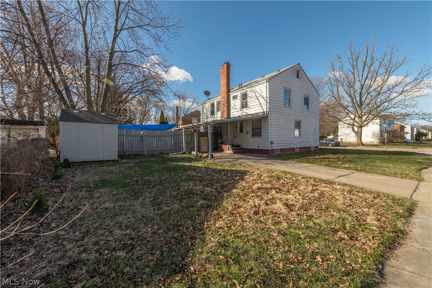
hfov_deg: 104.3
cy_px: 144
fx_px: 168
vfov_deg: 81.1
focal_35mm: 14
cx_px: 216
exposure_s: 1/500
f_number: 9
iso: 200
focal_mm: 14
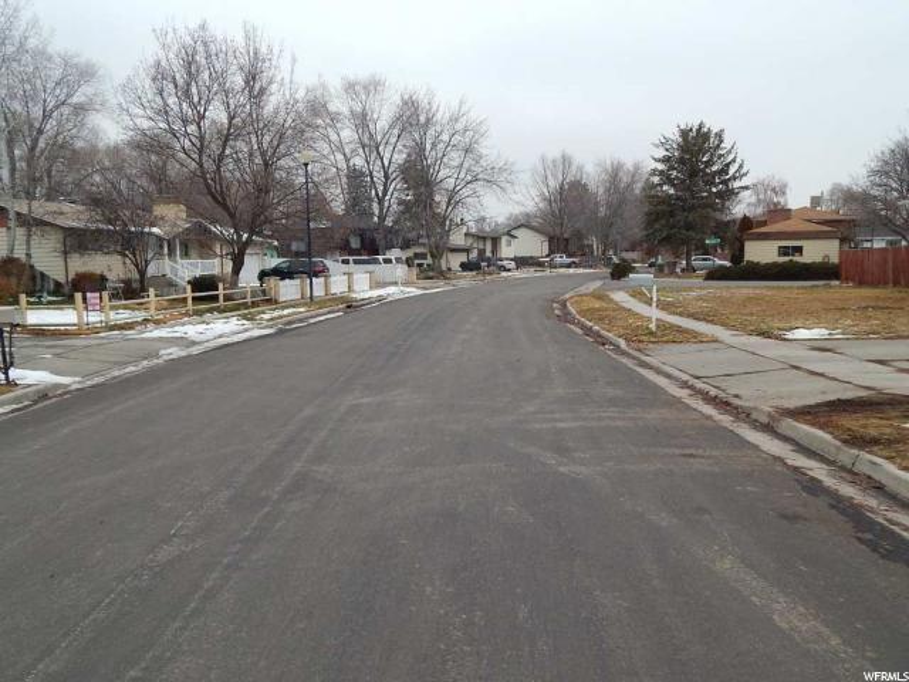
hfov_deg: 63.4
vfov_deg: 49.7
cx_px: 454
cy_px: 341
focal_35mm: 28
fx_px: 735
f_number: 3.2
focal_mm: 5.1
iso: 125
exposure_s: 1/400
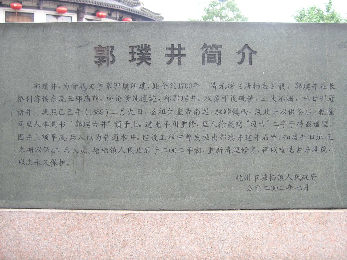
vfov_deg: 34.3
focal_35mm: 42
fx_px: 421
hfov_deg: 44.8
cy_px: 130
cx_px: 174
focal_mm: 6.9
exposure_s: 1/31.1
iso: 50
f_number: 2.8
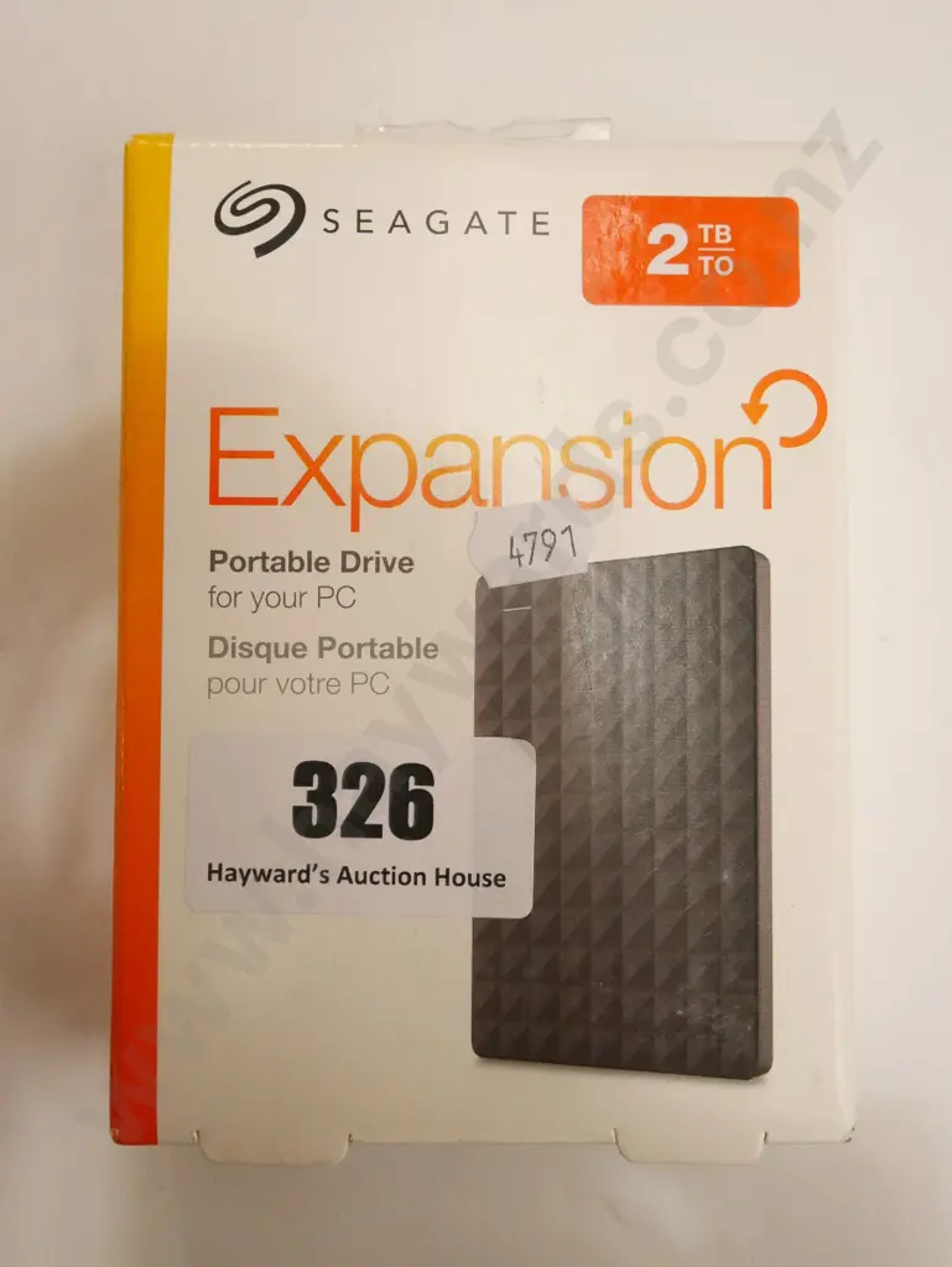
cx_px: 476
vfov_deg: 53.9
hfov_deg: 41.8
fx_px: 1246
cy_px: 634
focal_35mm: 34
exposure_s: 1/320
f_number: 4.1
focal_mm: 17
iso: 3200
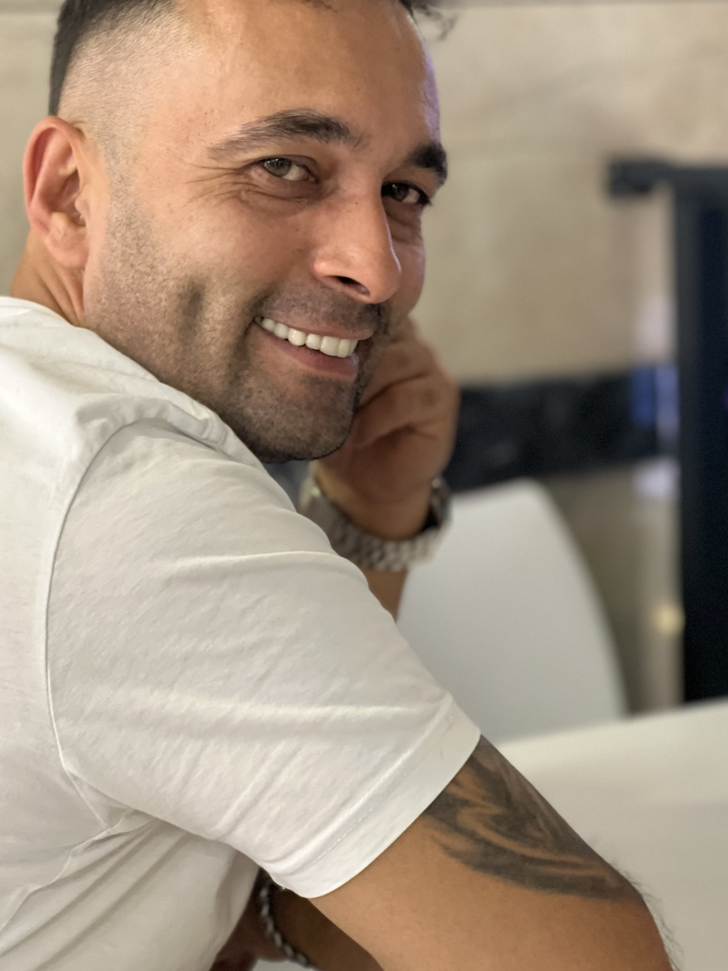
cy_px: 418
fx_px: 2524
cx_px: 335
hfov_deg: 16.4
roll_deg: +0.6
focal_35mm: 90
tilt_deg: -7.3
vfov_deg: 21.8
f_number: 2.8
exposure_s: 1/20
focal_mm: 9
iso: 400
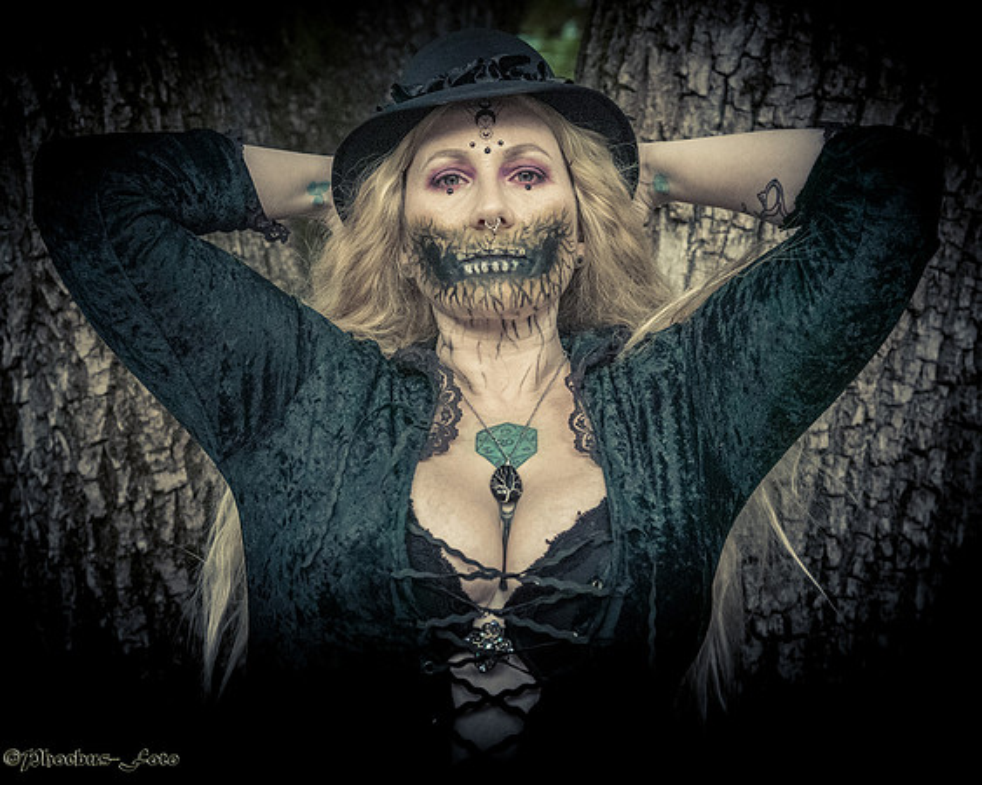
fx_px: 1612
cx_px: 491
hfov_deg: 33.9
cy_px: 382
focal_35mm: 55
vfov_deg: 27.4
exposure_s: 1/320
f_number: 4.5
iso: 12800
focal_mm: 48
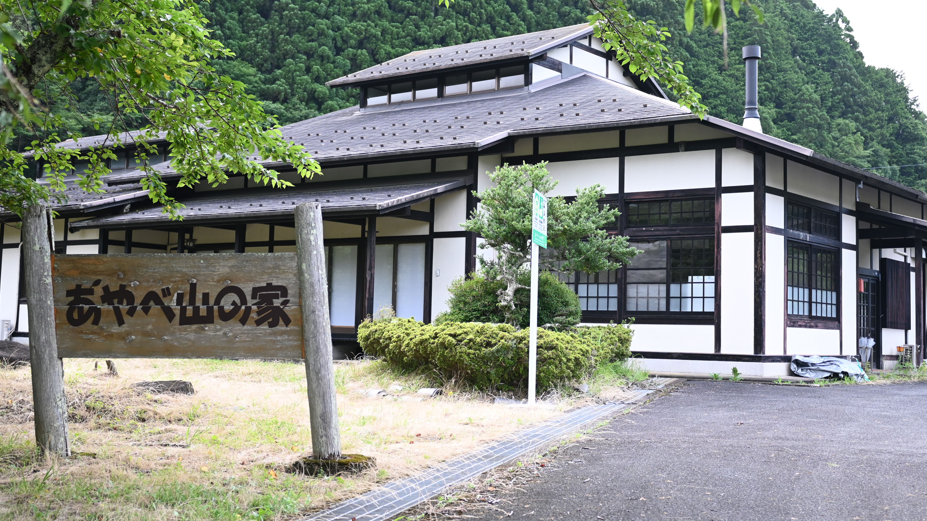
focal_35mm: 45
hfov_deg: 45.5
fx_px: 1106
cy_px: 235
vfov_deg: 26.5
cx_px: 467
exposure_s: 1/320
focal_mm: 28
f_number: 2.8
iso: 500
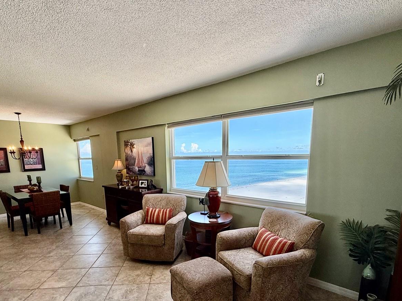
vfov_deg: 67.4
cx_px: 194
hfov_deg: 84.6
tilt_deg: -9.5
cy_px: 192
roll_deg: +0.8
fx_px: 221
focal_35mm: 19
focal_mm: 2.22
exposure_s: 1/324
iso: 64
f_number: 2.2
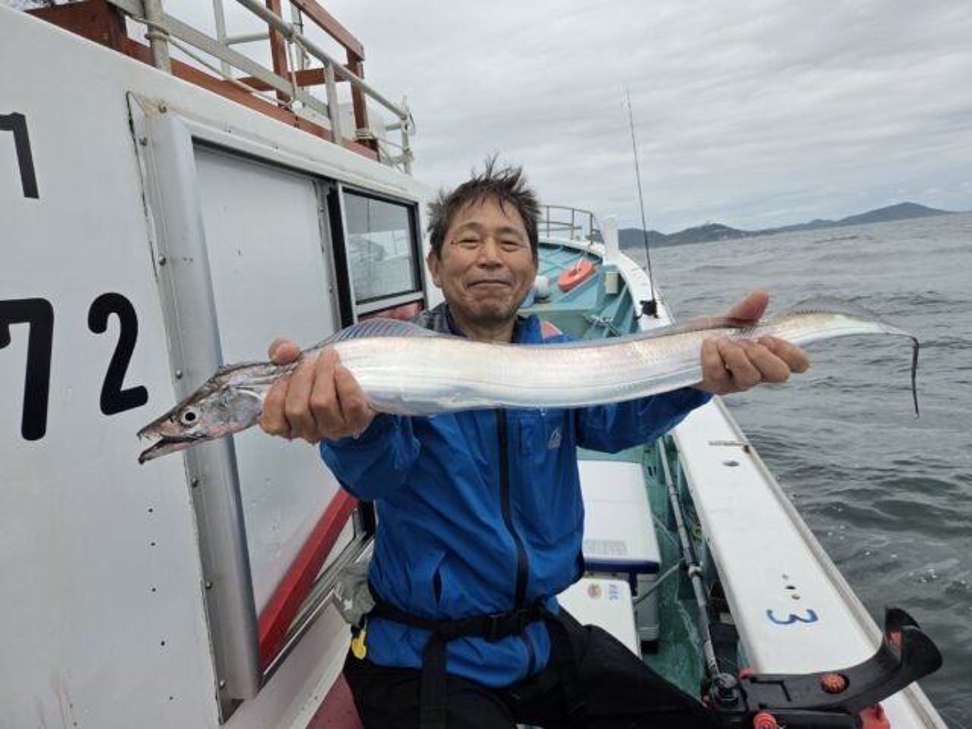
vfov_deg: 58.9
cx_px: 486
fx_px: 646
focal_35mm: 23
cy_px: 364
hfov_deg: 73.9
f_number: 1.8
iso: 80
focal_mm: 5.4
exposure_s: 1/5697
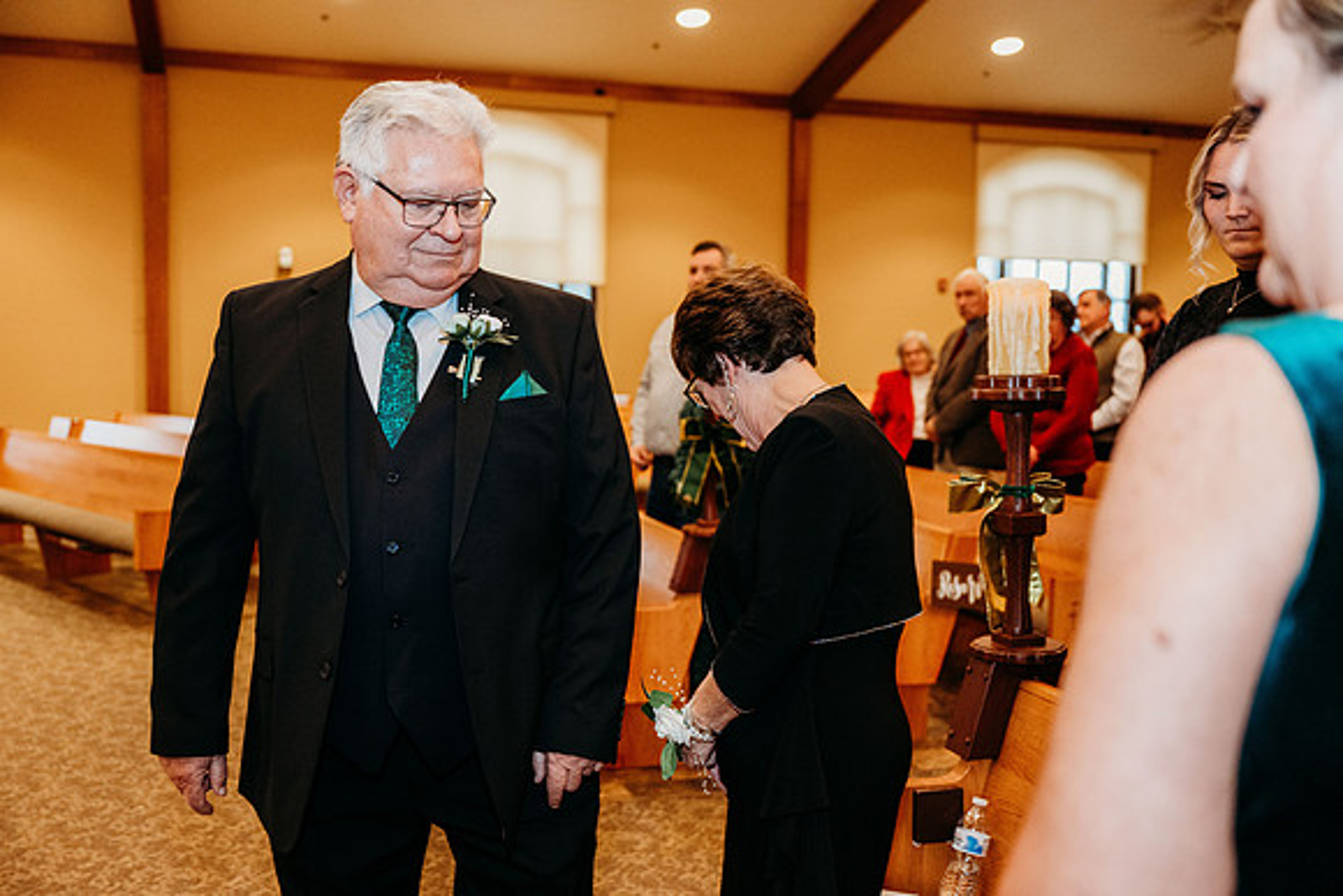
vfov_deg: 36.9
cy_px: 448
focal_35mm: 36
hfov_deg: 53.1
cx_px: 672
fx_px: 1343
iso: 2000
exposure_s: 1/200
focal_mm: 36
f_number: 2.8
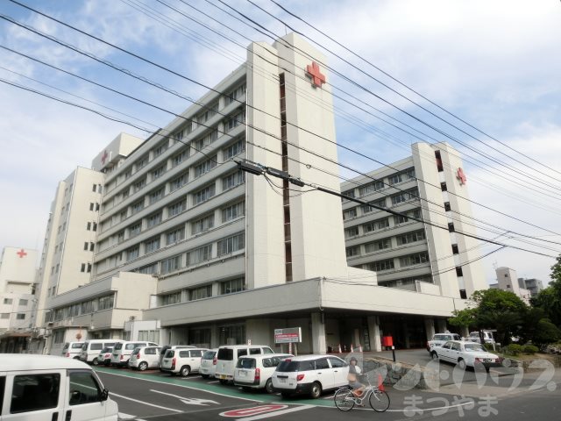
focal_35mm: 24
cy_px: 210
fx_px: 389
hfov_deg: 71.6
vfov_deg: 56.8
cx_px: 280
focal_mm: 4.24
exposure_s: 1/800
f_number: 3
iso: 80
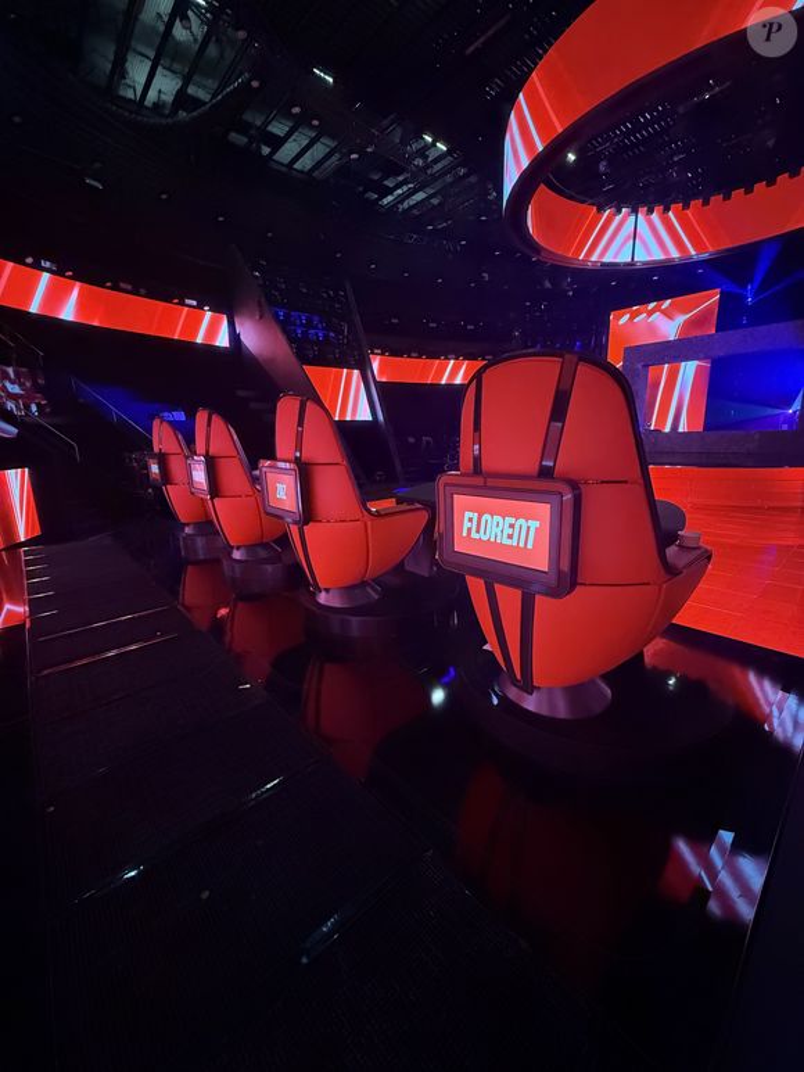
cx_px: 402
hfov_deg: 85.7
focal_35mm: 14
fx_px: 433
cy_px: 536
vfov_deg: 102.1
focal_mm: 2.22
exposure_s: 1/40
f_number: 2.2
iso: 1600
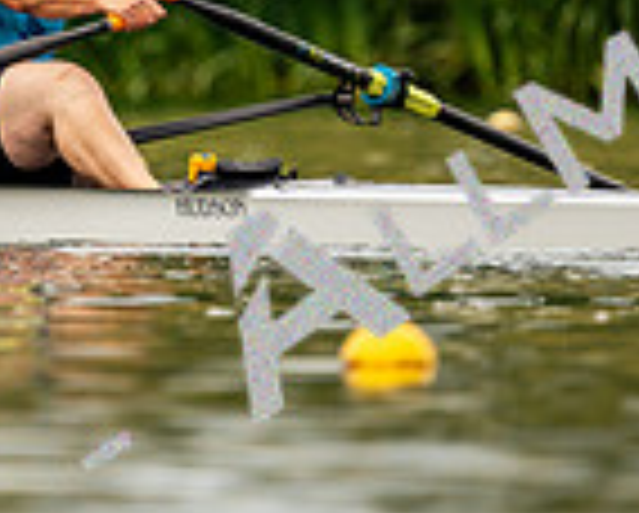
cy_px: -2
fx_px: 43557
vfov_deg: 0.7
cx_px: -158
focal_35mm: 2300
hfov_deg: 0.8
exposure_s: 1/2000
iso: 400
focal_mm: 600
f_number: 6.3
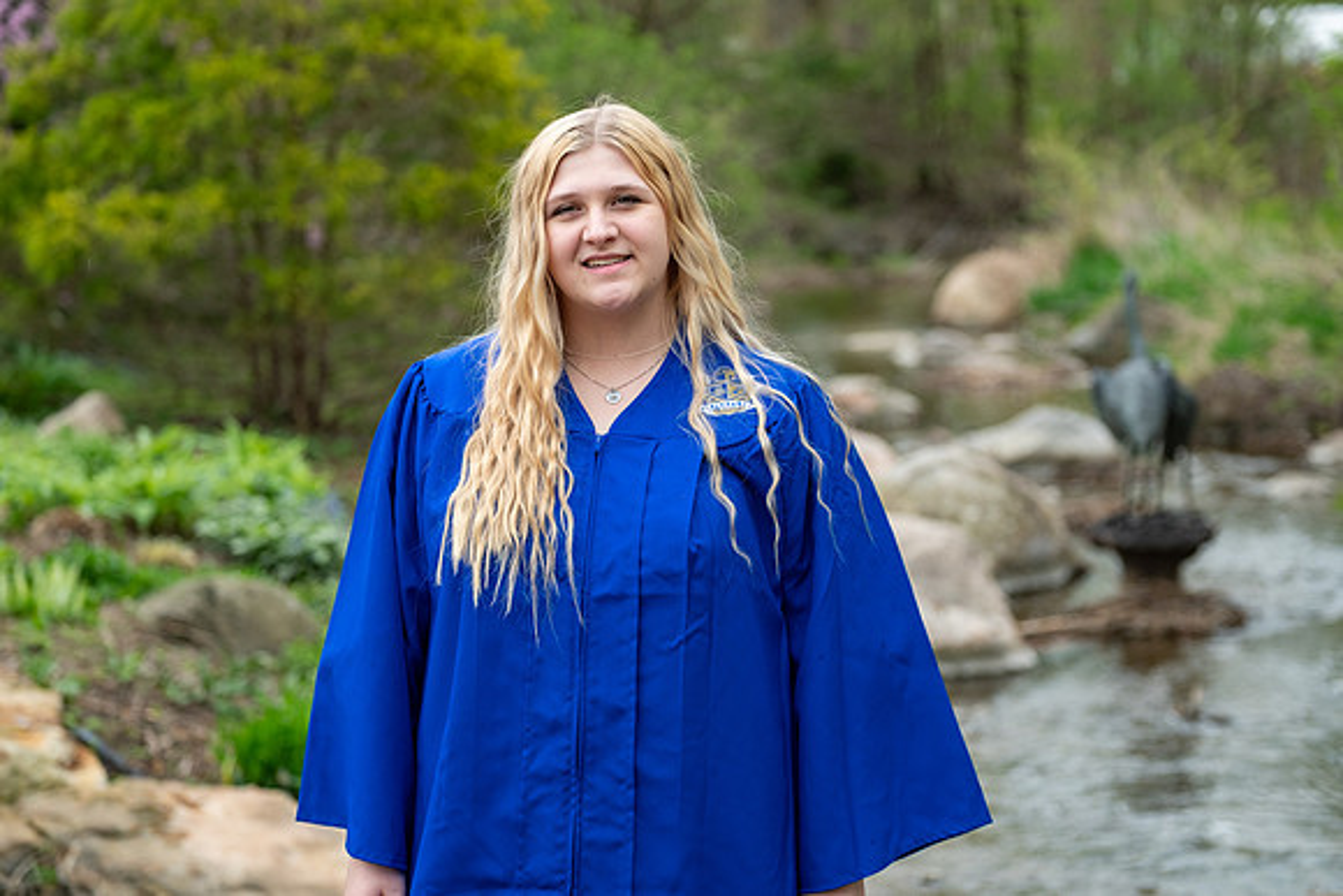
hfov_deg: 19.8
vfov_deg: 13.3
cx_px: 672
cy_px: 448
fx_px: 3843
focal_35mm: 103
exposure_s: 1/320
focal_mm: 68.7
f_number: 2.8
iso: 250
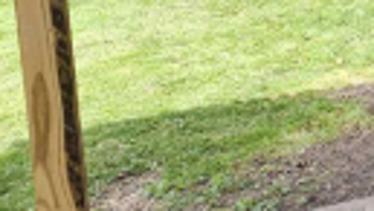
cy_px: -95
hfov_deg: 16.6
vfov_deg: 15.5
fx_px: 725
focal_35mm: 73
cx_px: 834
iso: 50
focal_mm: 2.2
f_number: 2.2
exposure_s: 1/193
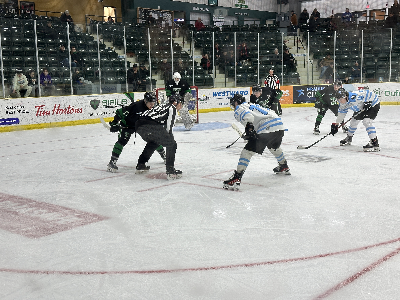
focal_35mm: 48
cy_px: 150
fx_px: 555
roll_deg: +1.5
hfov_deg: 39.7
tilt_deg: -7.3
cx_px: 200
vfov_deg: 30.3
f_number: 1.78
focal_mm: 6.86
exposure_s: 1/120
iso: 80
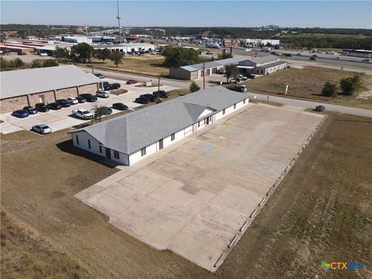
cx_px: 186
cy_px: 140
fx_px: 258
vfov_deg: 56.8
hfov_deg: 71.6
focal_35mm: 24
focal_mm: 4.5
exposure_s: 1/50
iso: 100
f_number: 2.8
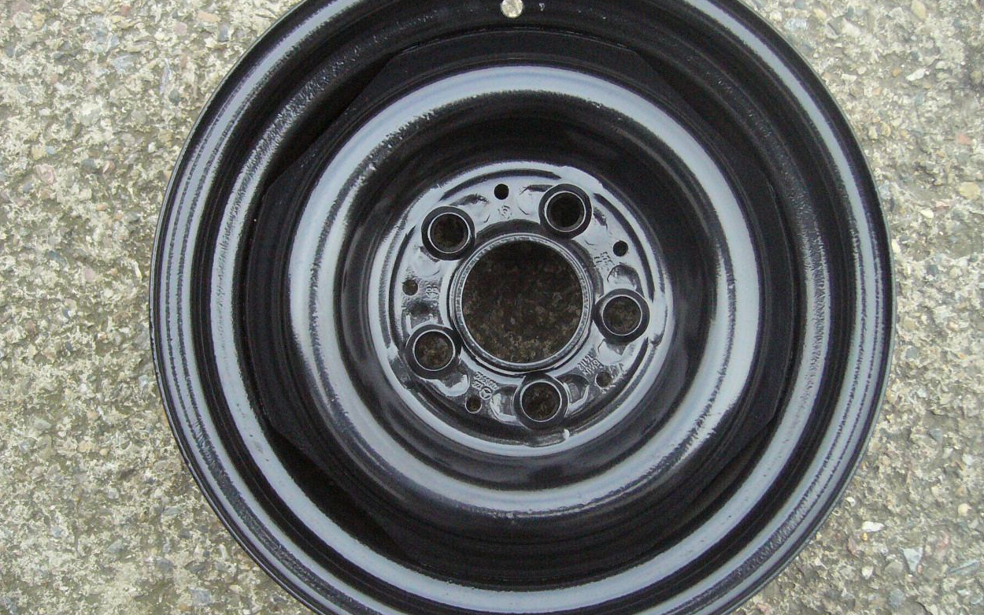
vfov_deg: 33.6
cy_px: 299
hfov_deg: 51.5
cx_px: 501
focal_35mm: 38
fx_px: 1019
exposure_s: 1/500
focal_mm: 5.8
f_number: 2.8
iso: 400
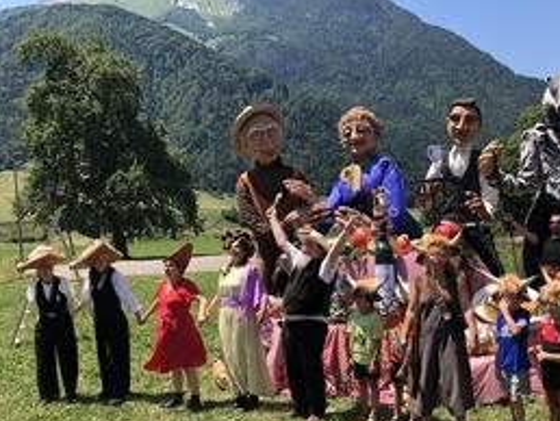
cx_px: 384
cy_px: 273
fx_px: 632
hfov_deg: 46.9
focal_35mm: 39
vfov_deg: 36.6
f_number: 1.8
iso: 20
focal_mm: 3.99
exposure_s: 1/917
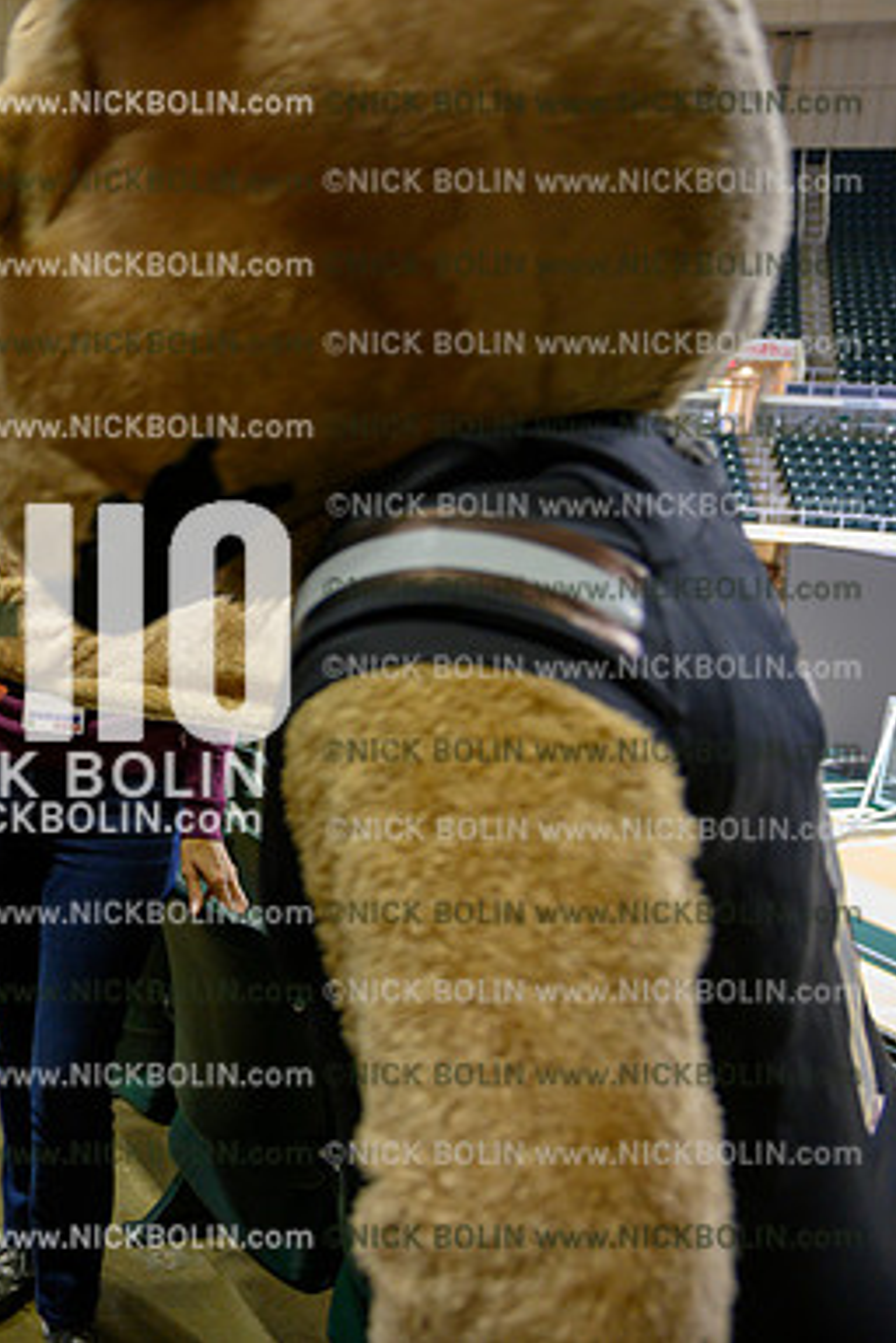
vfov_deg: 48.5
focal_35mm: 40
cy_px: 670
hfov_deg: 31.4
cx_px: 42
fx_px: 1493
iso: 2000
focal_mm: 26.5
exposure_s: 1/50
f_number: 4
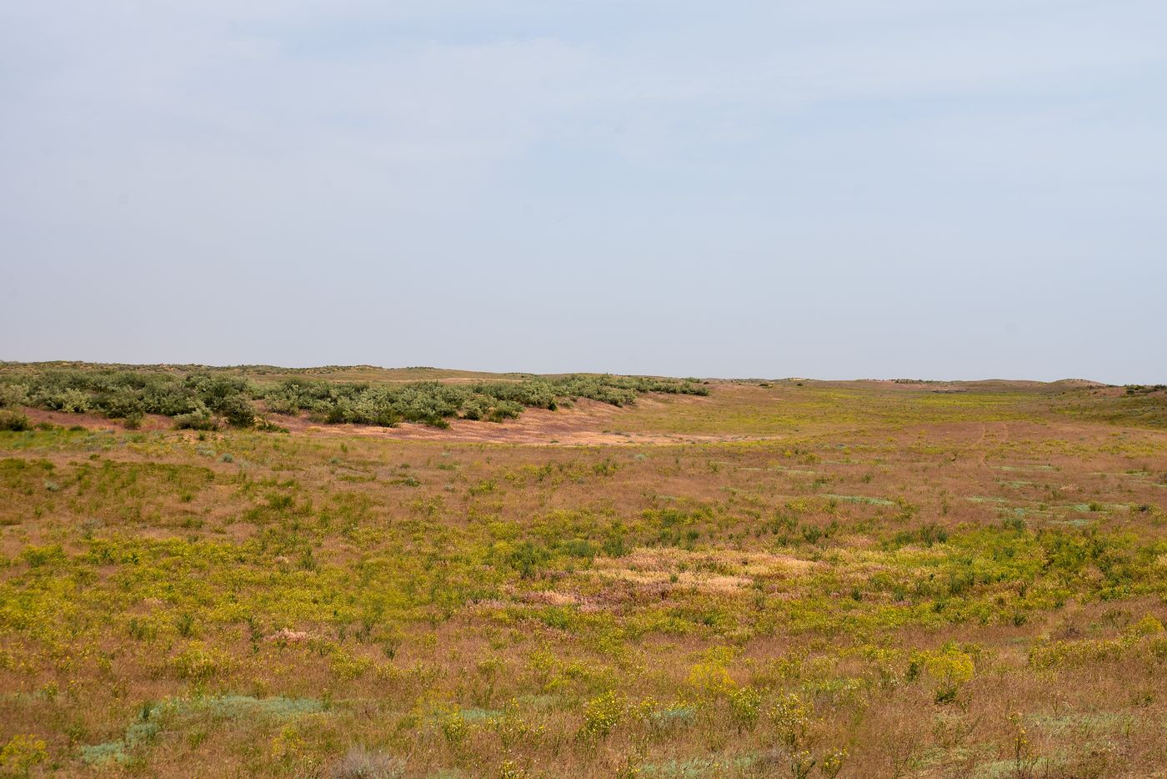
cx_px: 584
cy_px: 390
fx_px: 1508
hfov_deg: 42.3
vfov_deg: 29.0
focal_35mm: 46
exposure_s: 1/160
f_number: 11
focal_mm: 31
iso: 100
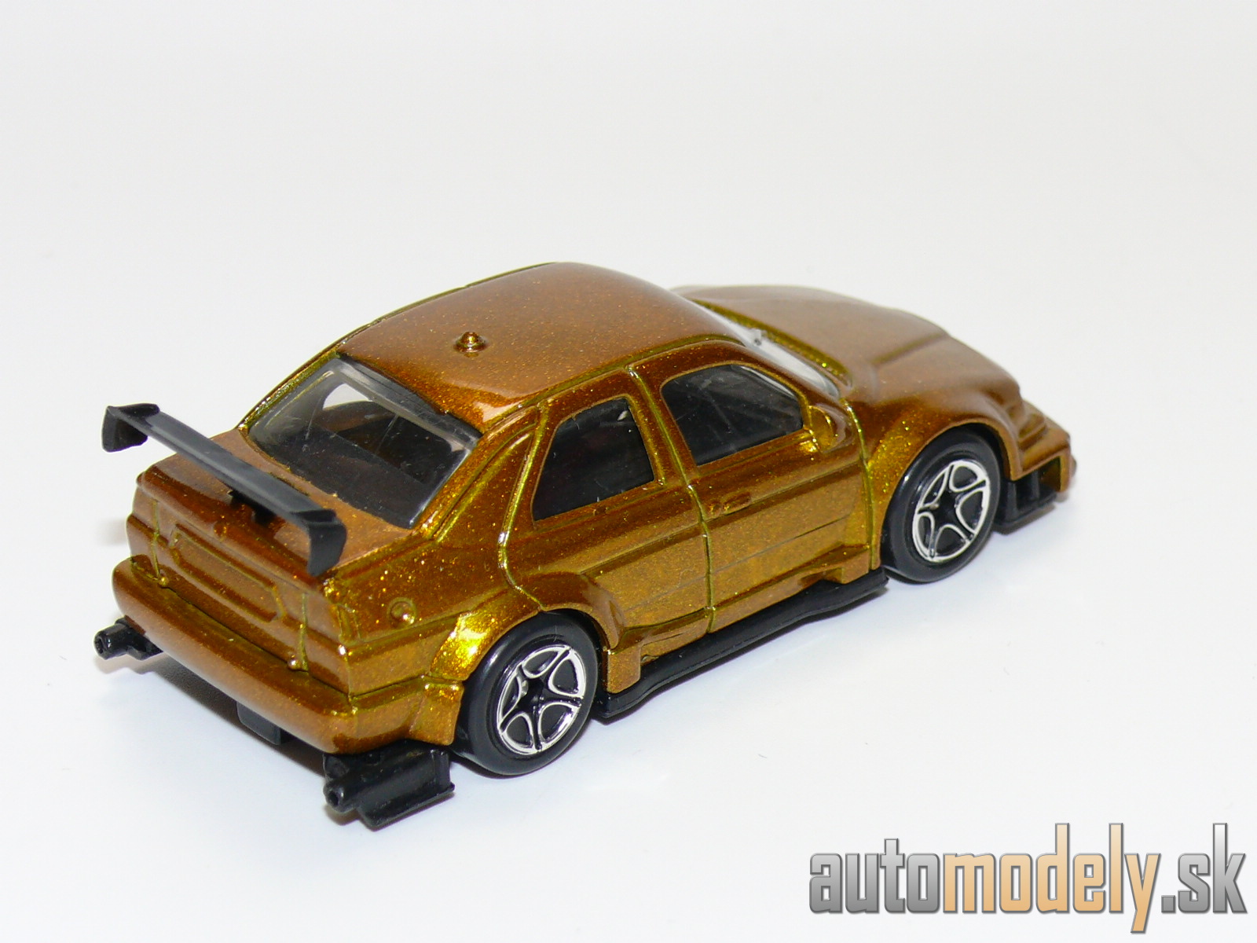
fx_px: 3740
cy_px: 472
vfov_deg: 14.4
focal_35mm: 103
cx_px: 628
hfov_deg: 19.1
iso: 100
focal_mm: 13.4
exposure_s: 1/30
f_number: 4
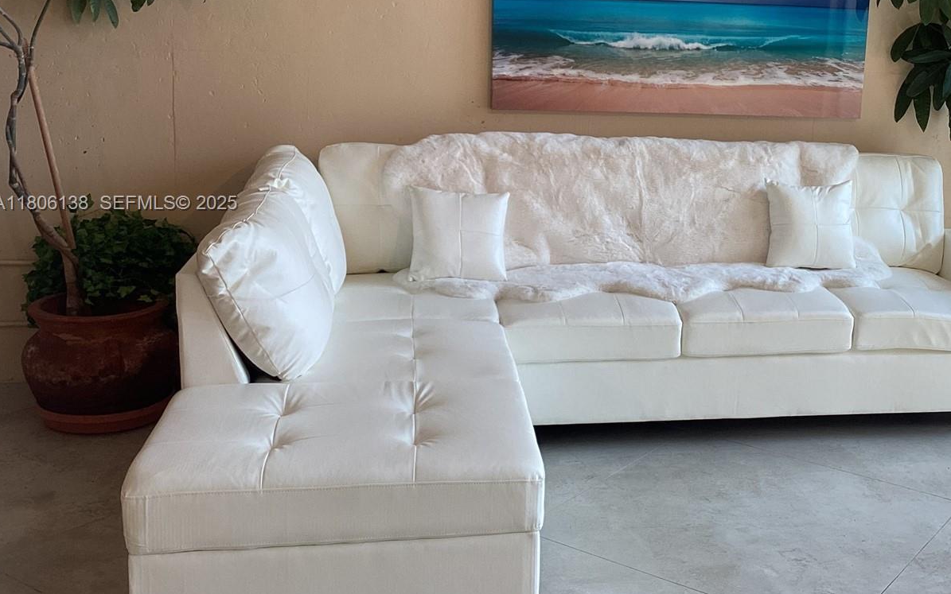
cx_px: 626
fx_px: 1140
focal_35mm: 44
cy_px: 204
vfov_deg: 29.0
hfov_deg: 44.7
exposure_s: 1/120
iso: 32
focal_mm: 3.3
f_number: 2.4
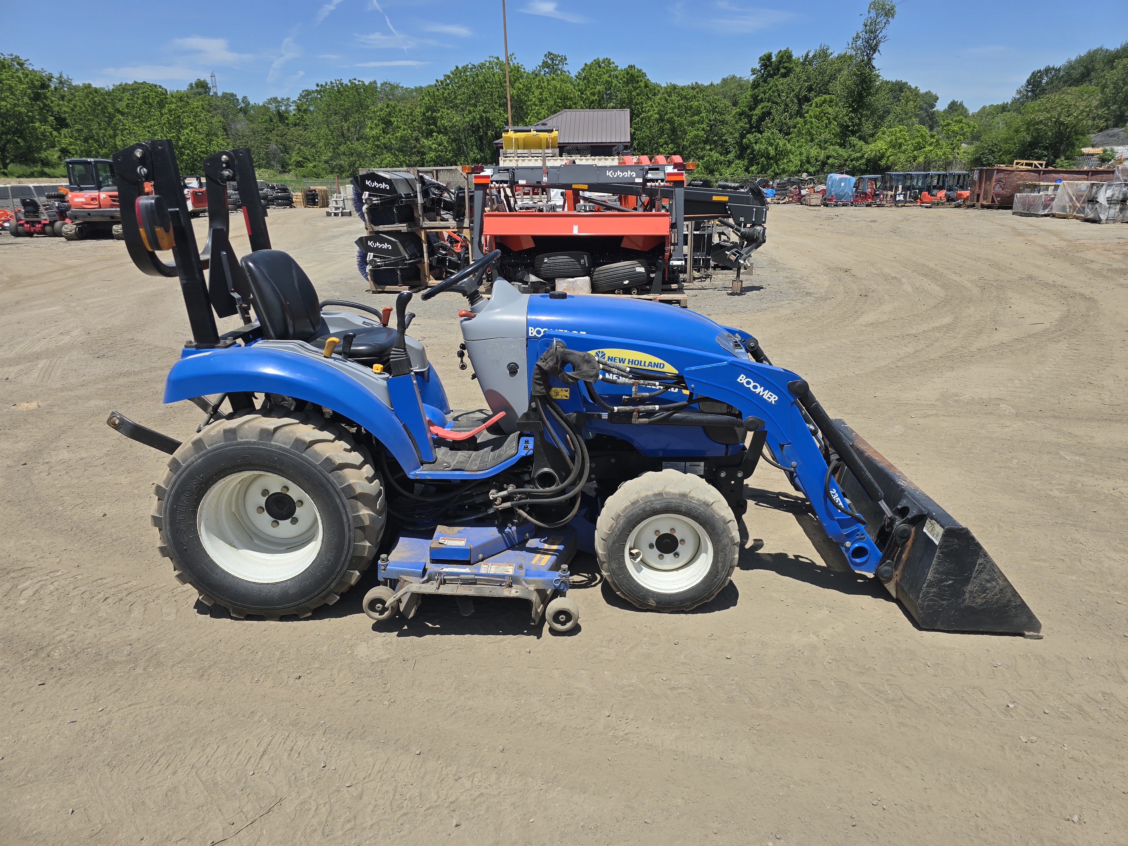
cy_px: 423
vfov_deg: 58.9
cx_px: 564
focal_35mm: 23
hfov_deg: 73.9
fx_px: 749
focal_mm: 6.3
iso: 12
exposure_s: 1/1105
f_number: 1.7
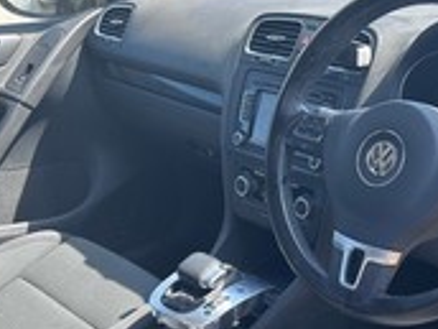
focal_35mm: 53
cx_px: 367
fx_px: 671
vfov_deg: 27.0
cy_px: 265
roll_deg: +2.0
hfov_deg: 34.7
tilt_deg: -30.3
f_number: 1.5
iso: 50
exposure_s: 1/389
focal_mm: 5.7
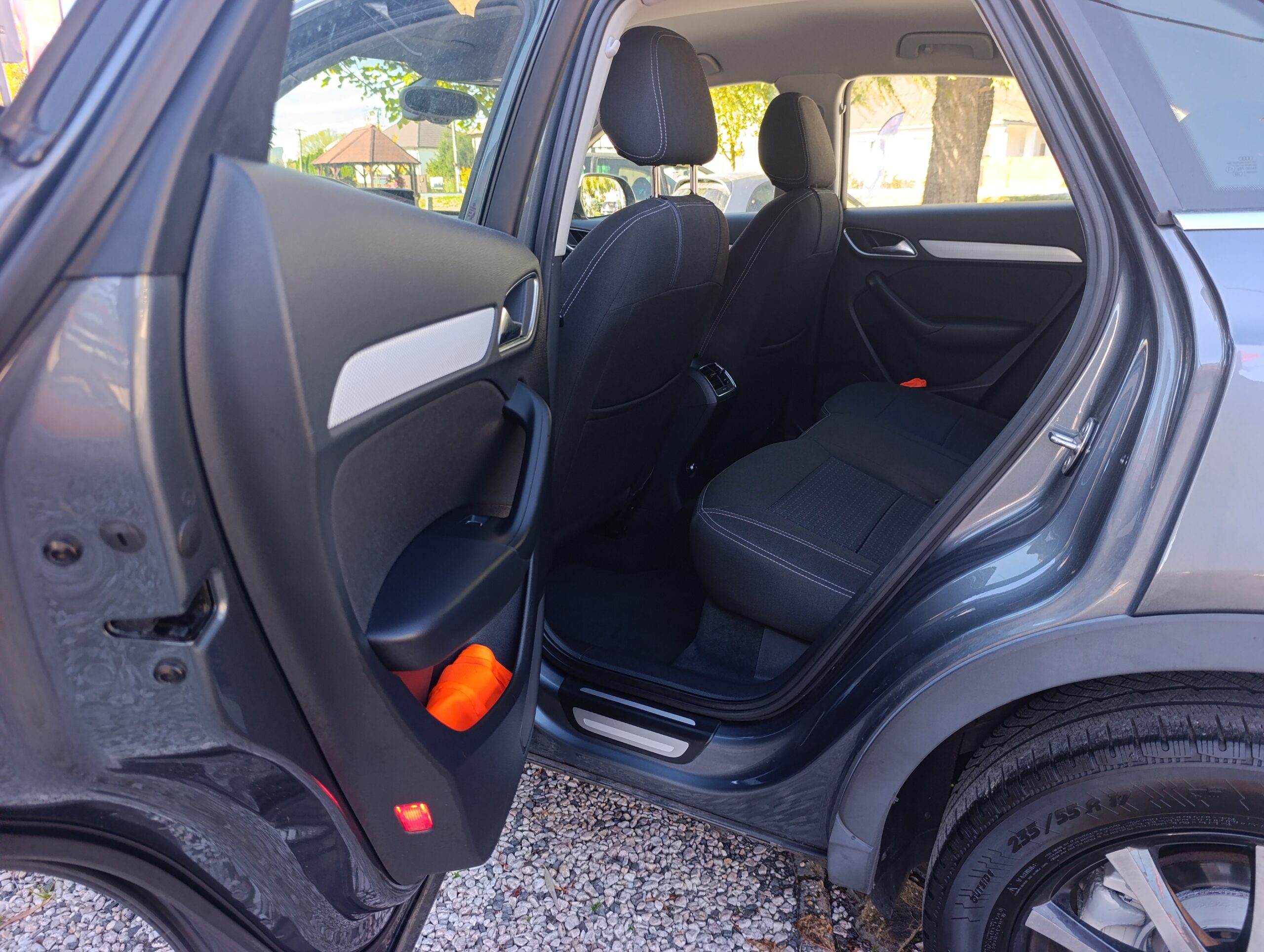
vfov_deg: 59.0
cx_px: 632
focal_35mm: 23
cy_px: 476
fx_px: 841
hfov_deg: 73.8
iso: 160
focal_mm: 6.14
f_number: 1.6
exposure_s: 1/100
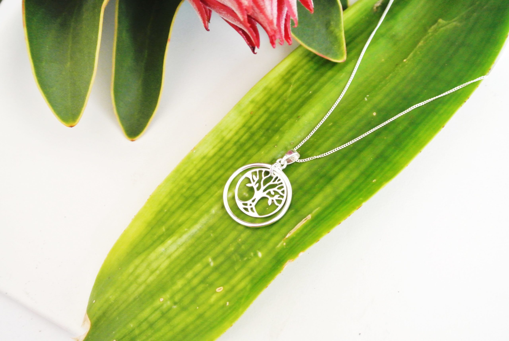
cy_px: 170
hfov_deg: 48.4
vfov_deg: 33.5
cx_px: 254
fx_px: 566
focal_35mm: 40
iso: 800
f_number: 4.2
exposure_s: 1/60
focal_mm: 15.1
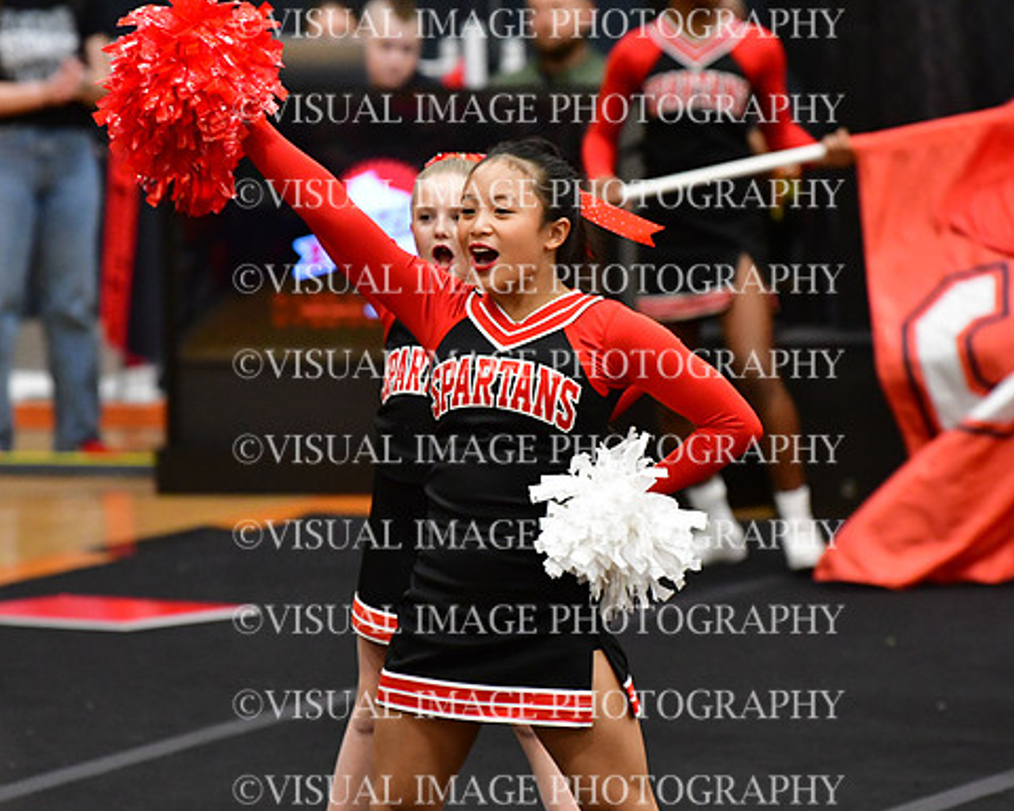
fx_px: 10204
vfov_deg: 4.6
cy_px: 407
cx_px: 539
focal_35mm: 340
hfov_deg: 5.7
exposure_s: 1/500
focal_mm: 200
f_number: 3.5
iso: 5000
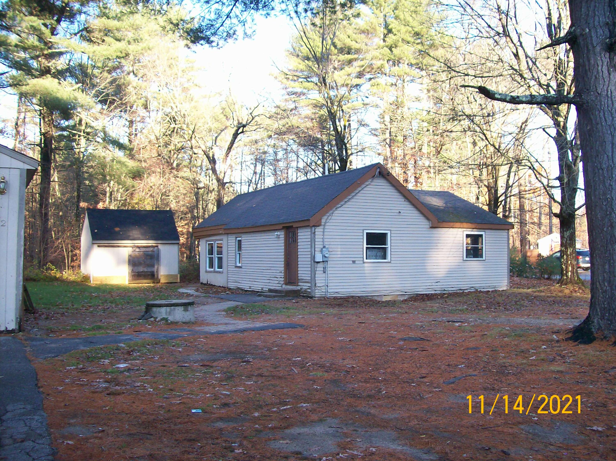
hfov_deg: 51.4
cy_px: 230
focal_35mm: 36
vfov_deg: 39.6
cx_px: 308
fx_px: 640
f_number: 2.7
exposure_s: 1/108
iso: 80
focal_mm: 6
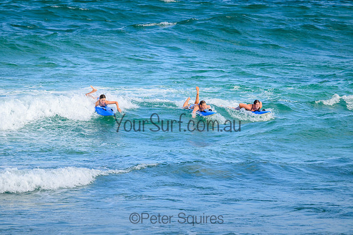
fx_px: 5100
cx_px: 176
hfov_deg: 4.0
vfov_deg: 2.6
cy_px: 118
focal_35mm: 520
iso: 1800
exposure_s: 1/2000
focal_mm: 520
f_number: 11
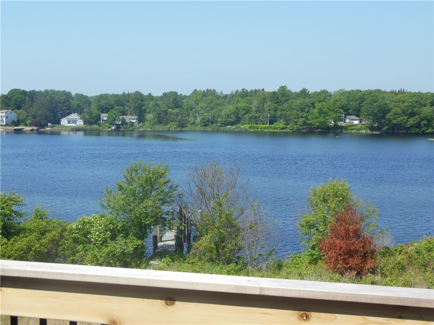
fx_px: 627
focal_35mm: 50
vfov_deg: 29.1
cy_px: 162
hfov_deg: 38.2
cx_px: 217
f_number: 4
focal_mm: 8.9
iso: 125
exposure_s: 1/800
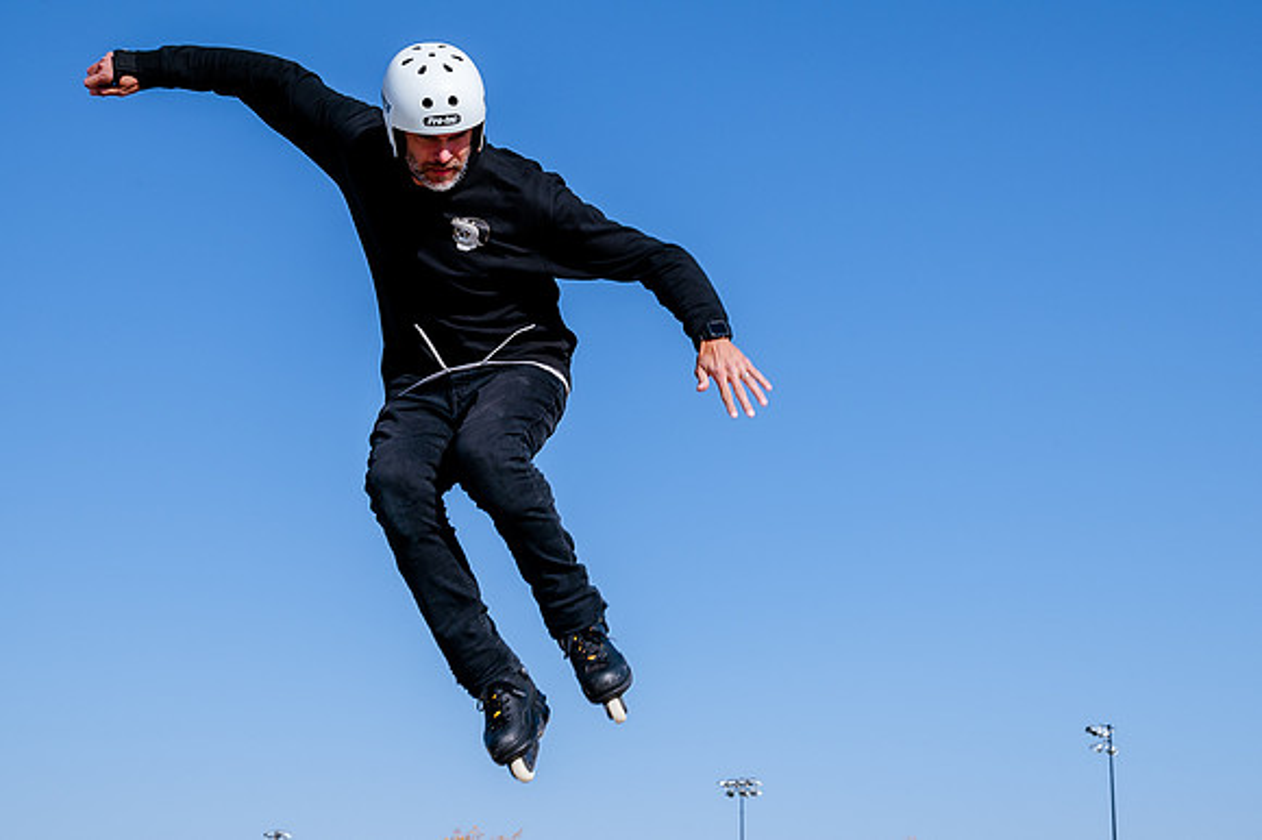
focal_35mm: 62
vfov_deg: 21.9
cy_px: 407
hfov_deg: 32.3
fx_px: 2174
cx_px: 717
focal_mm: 52
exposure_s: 1/500
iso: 200
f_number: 10
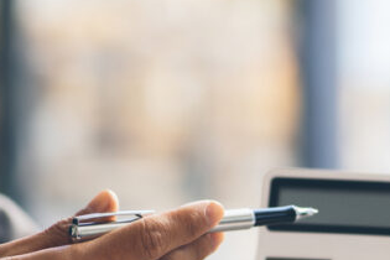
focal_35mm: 276
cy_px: 341
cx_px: 369
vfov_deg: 5.0
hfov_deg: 7.4
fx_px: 2990
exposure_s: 1/100
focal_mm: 85
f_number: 2.8
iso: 160
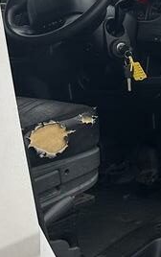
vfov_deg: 24.3
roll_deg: +0.3
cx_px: 290
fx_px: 595
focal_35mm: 85
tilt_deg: -12.5
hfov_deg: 13.7
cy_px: 113
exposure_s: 1/251
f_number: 1.78
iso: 80
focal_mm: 6.86
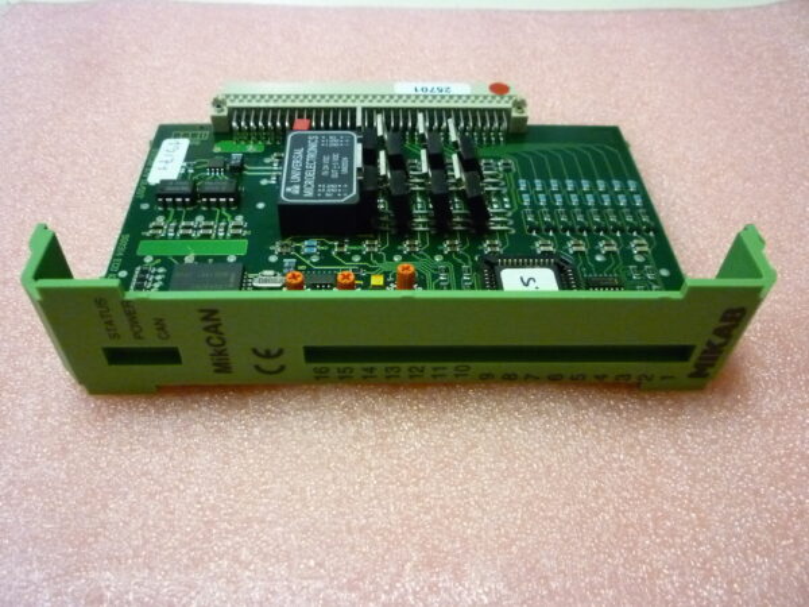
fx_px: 678
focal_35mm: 29
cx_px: 404
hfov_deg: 61.7
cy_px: 304
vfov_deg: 48.2
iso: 800
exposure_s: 1/30
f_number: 3.3
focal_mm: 5.2
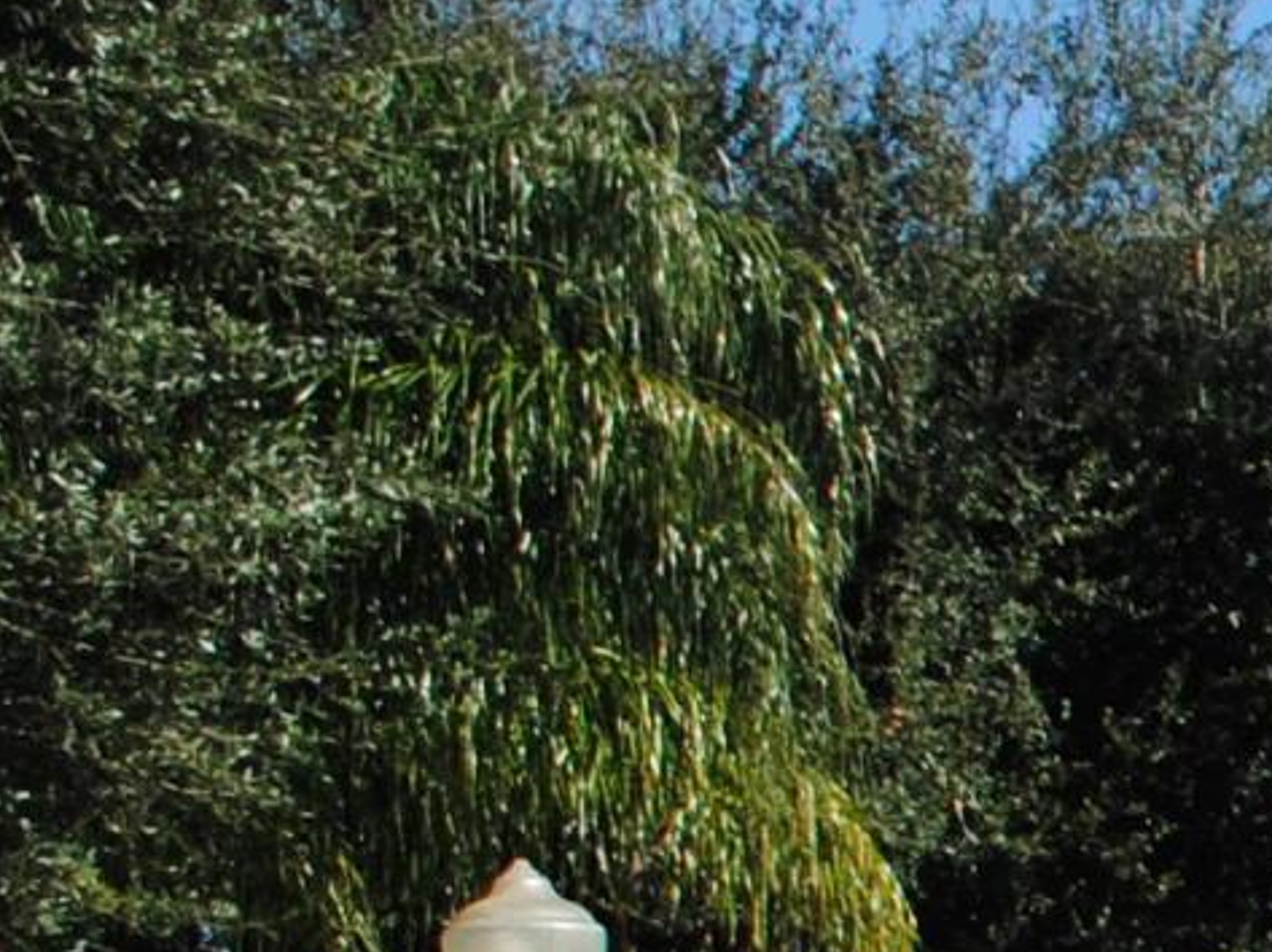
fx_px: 6058
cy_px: 1361
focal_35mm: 165
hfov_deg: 9.7
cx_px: 3601
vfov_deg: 8.8
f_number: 8
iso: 100
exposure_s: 1/250
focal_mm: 18
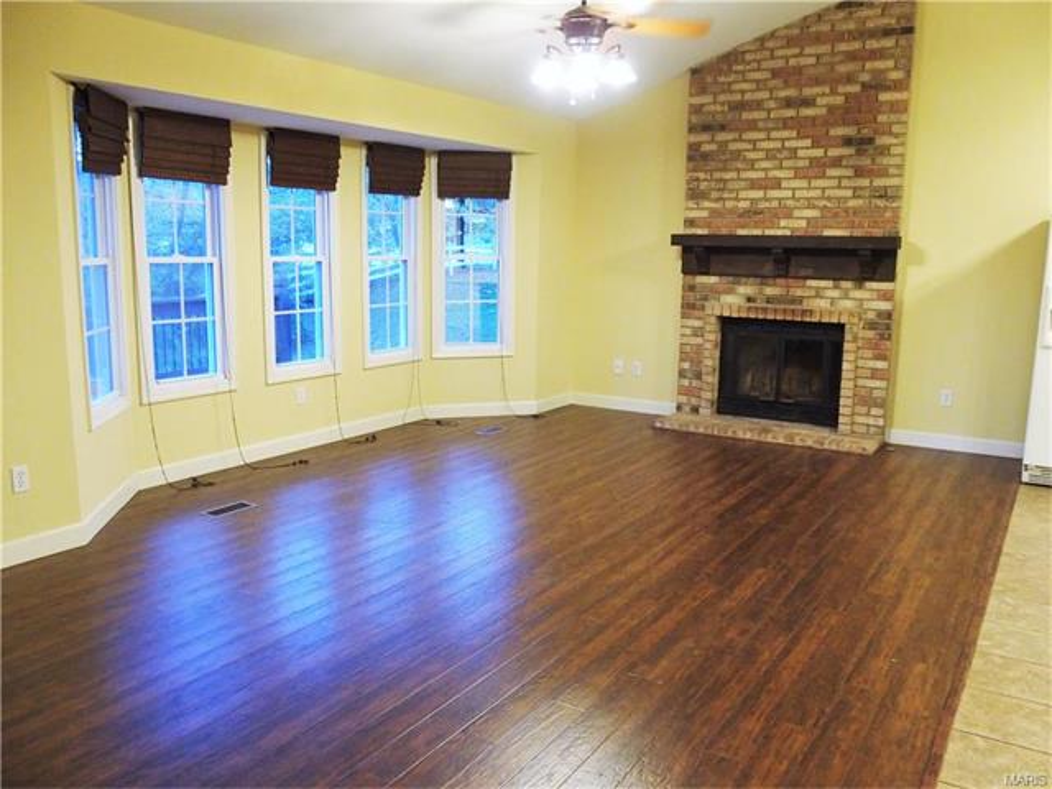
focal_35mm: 28
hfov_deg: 63.4
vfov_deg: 49.7
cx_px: 526
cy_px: 394
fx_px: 851
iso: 800
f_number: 2.8
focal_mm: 6
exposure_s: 1/30
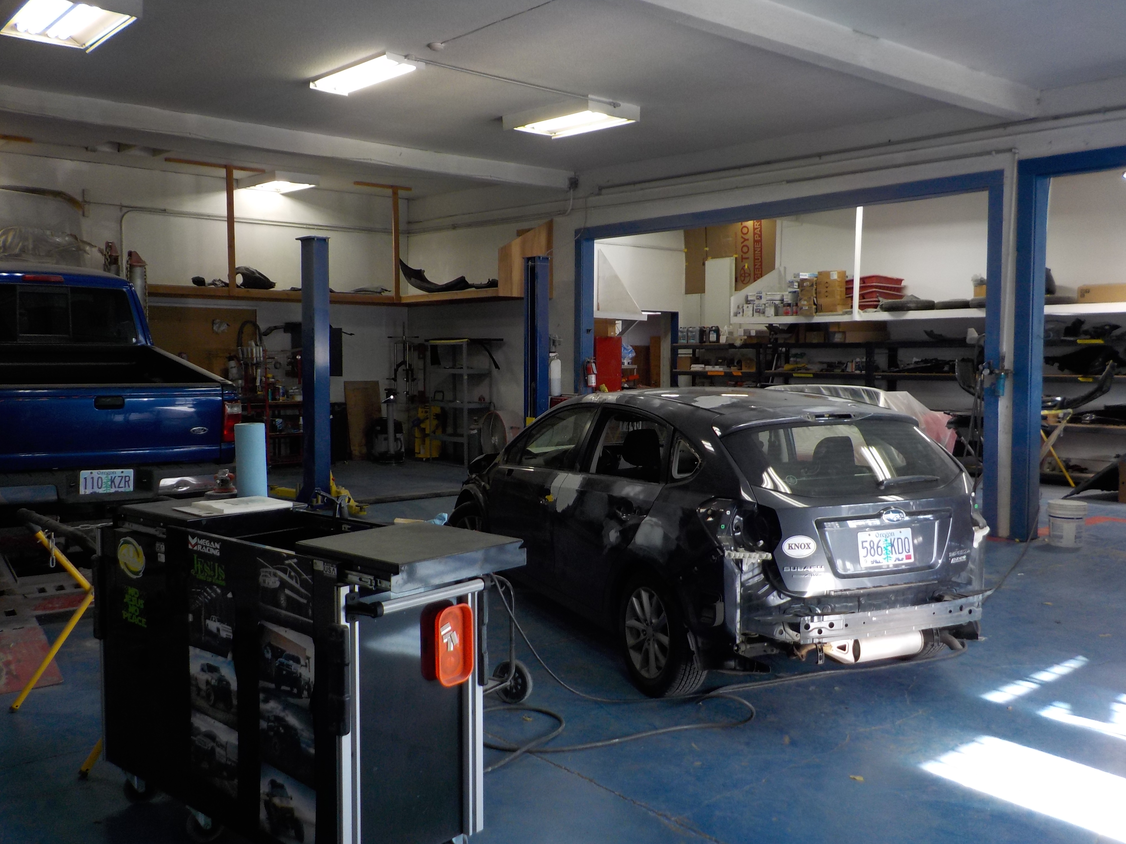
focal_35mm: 30
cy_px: 422
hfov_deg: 60.0
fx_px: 976
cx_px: 563
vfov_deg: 46.8
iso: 125
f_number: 3.3
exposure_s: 1/30
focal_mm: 4.1
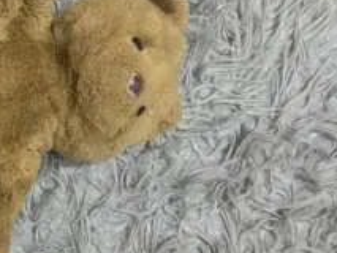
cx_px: -114
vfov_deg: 19.0
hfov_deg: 22.8
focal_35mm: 75
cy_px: 270
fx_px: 731
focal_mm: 5.1
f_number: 1.6
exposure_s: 1/60
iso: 400
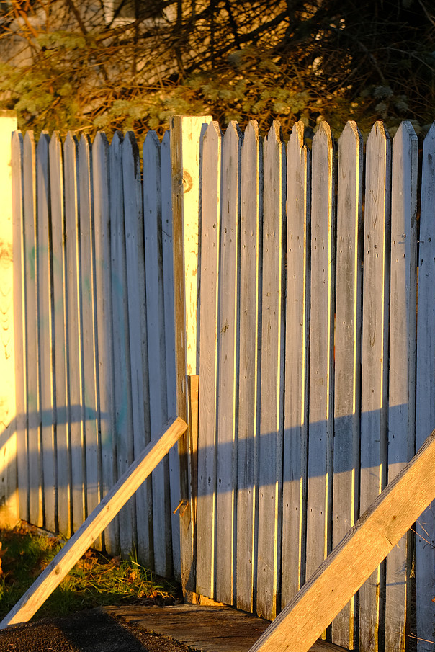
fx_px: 2390
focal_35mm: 132
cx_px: 207
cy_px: 483
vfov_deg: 15.5
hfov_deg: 10.4
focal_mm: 55
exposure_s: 1/150
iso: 200
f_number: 4.5
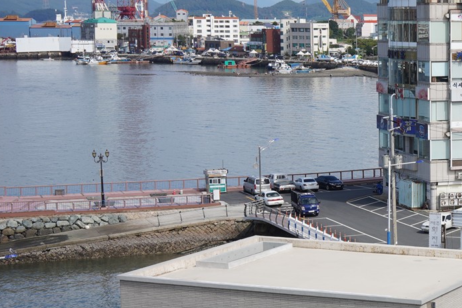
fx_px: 1296
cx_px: 531
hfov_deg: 19.2
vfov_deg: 13.5
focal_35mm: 101
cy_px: 219
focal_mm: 35
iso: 100
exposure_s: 1/100
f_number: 13
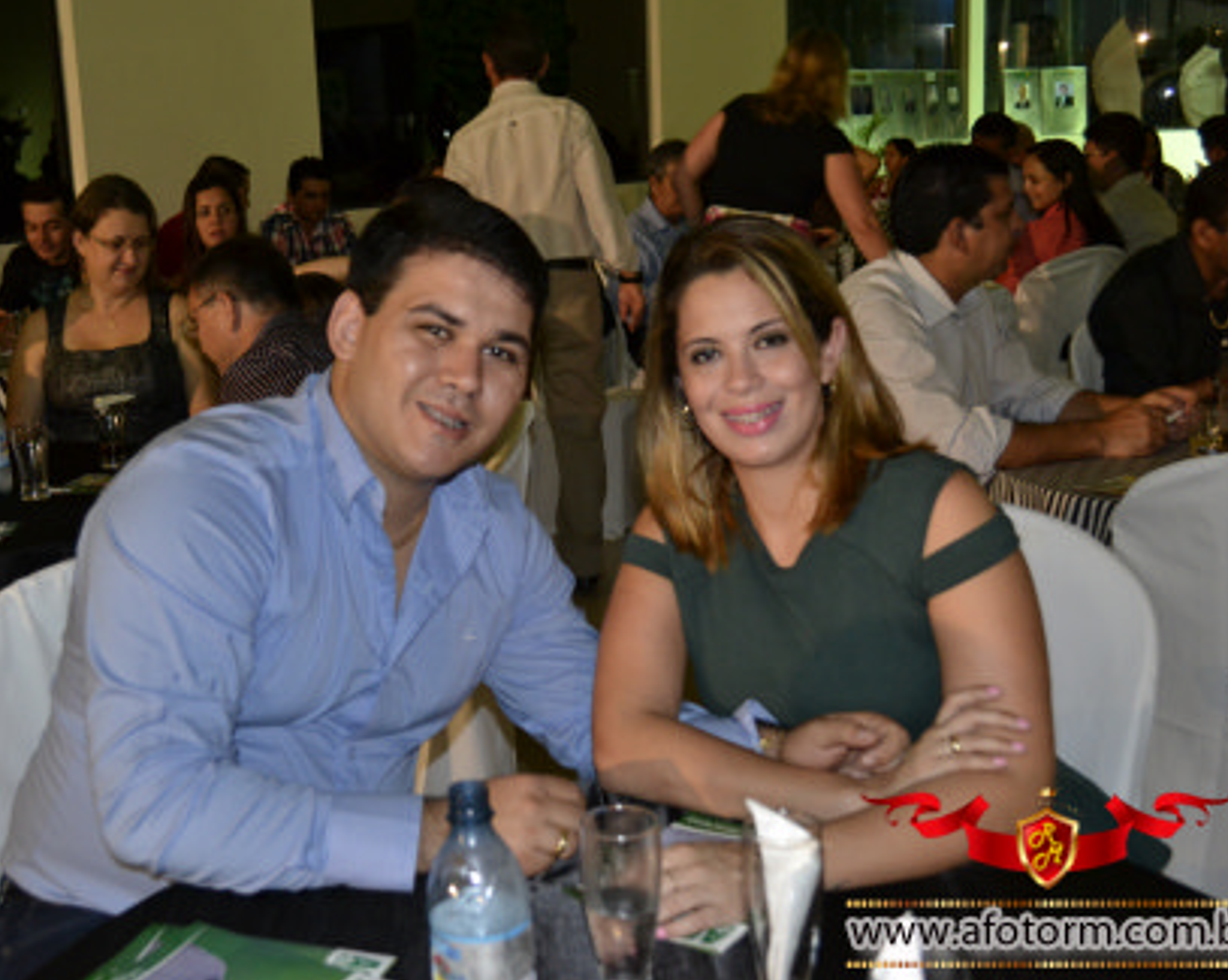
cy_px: 493
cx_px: 531
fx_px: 1634
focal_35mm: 45
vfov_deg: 33.4
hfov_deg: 41.1
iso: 1600
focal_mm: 26
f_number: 4.5
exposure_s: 1/40
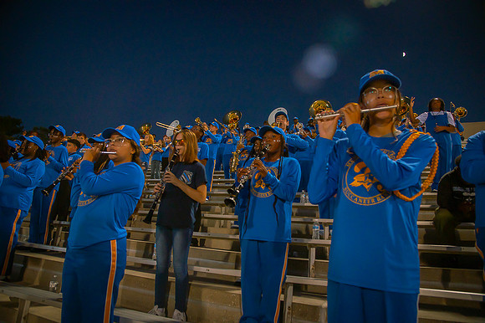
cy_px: 162
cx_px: 242
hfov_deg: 73.8
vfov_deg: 53.1
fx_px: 323
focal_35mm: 24
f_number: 4
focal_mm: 24
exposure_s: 1/250
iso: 800
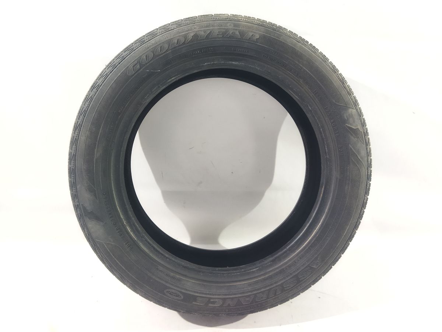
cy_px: 166
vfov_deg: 51.4
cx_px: 221
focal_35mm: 27
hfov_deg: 65.3
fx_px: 345
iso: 397
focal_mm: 4.71
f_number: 1.79
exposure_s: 1/33
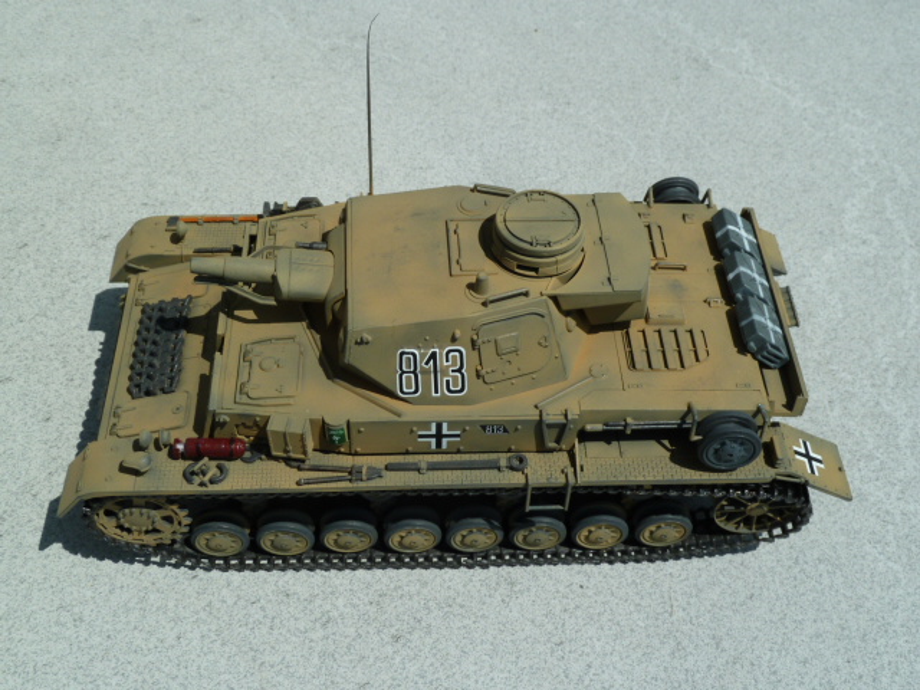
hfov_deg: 44.8
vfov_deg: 34.3
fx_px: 1116
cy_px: 345
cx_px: 460
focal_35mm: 42
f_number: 5.6
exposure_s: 1/640
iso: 80
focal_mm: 6.9
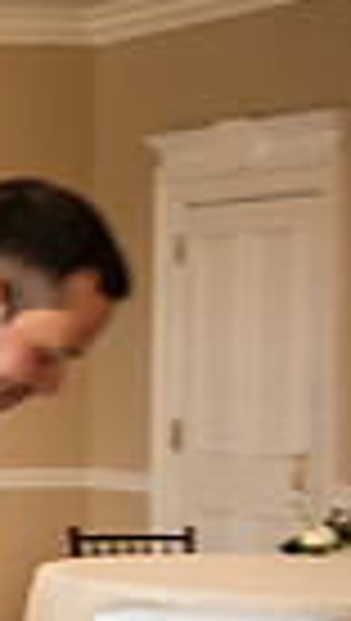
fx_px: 2291
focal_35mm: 139
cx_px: -904
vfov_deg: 15.4
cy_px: 425
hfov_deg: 7.2
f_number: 2.8
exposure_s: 1/160
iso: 400
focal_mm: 31
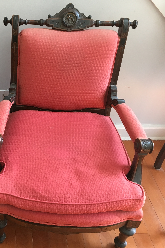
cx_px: 9
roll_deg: -1.5
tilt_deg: -41.1
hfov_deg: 30.8
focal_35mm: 41
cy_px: 122
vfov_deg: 47.4
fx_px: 282
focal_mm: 4.15
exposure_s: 1/30
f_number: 2.2
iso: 64
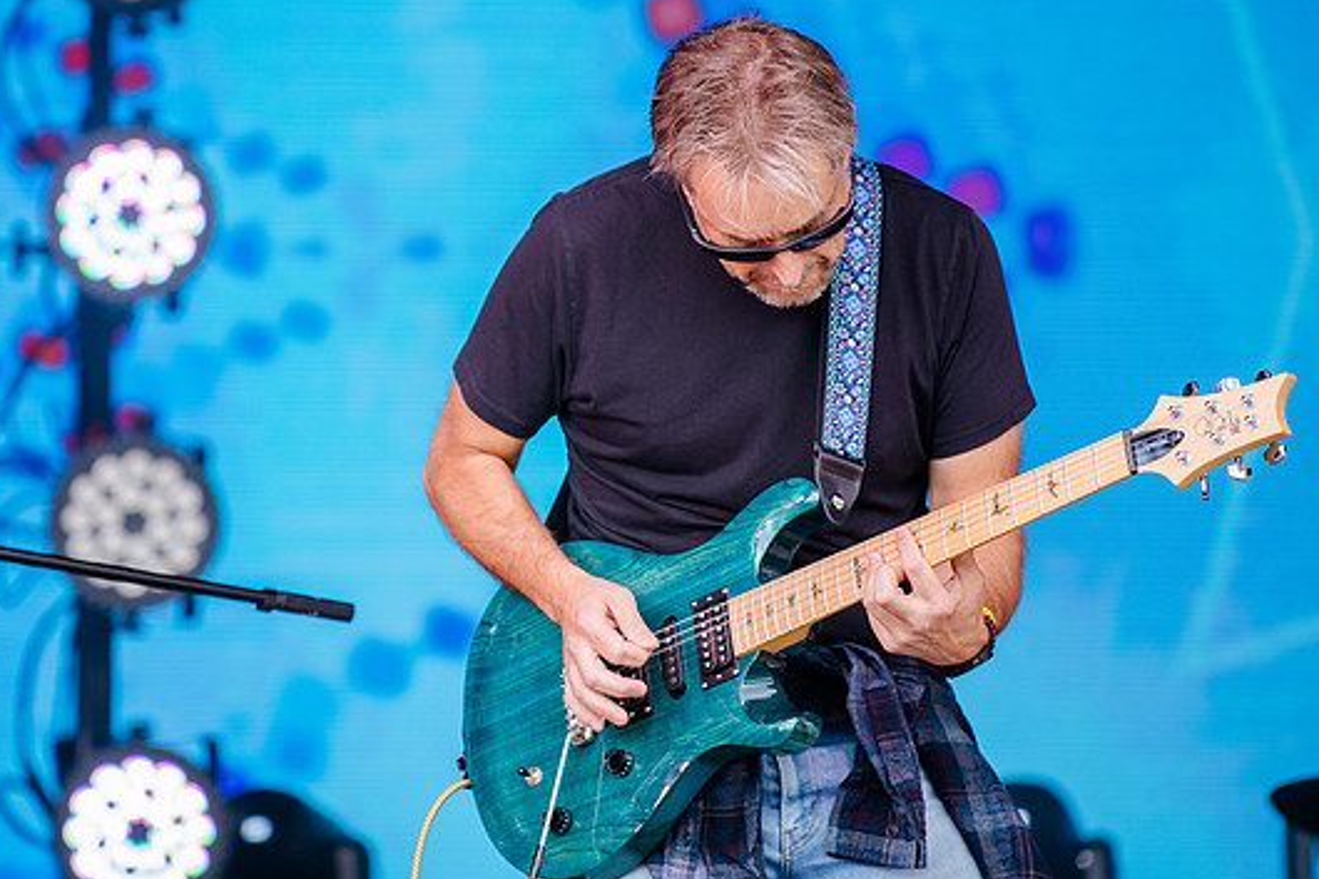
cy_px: 423
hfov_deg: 6.2
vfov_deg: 4.1
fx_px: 12233
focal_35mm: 334
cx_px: 416
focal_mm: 200
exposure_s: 1/500
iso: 320
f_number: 2.8
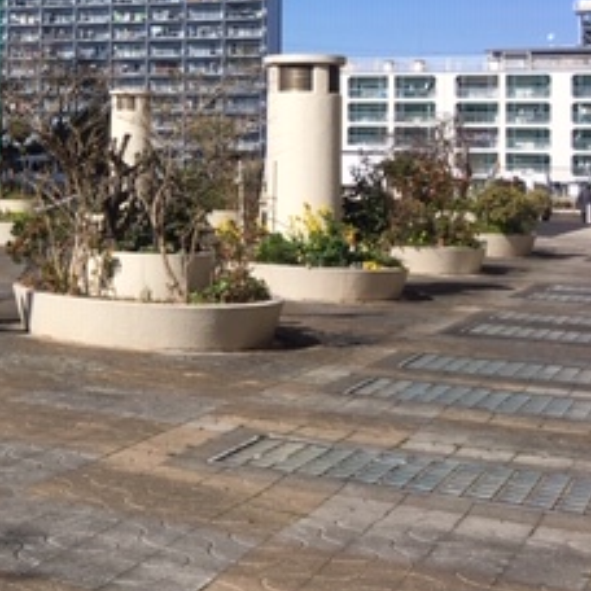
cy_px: 91
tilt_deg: +2.9
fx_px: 1391
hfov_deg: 21.3
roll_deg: -2.0
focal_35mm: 72
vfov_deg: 23.5
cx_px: -218
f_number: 2.2
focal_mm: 4.15
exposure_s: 1/2331
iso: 25
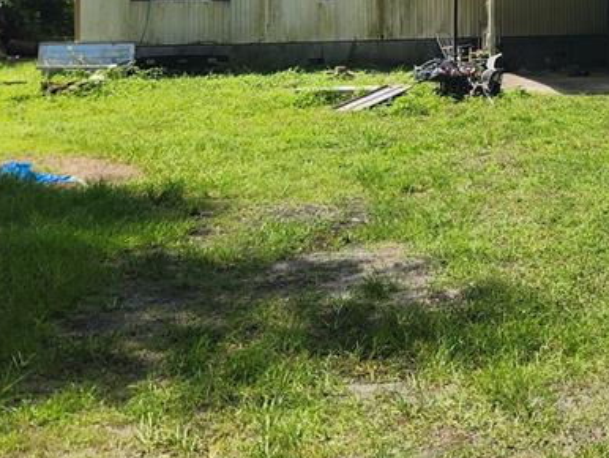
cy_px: -5
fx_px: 1074
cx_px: 516
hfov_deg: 30.6
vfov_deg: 23.0
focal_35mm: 61
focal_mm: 5.4
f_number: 1.8
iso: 20
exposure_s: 1/1145
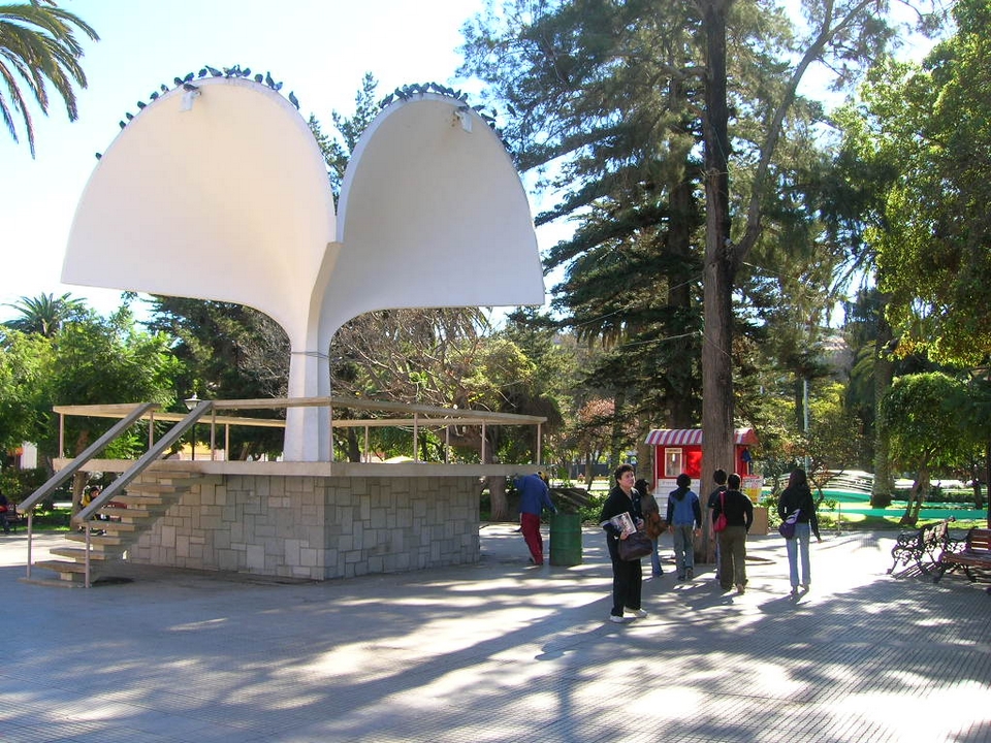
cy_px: 372
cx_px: 496
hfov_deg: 54.0
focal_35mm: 34
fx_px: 973
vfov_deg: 41.8
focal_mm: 5.7
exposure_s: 1/68.5
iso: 50
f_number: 4.9
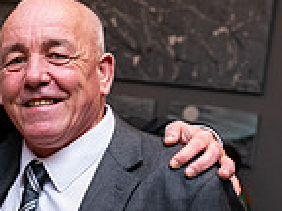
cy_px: 173
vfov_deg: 13.2
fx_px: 912
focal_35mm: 112
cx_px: -186
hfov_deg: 15.6
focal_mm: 29
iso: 640
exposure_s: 1/160
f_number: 3.5
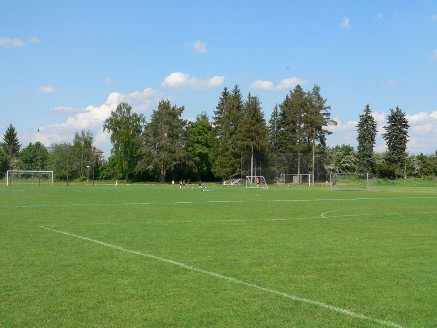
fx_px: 619
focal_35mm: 49
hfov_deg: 38.9
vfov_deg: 29.7
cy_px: 164
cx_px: 218
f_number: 4.6
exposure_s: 1/500
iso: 80
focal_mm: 8.1
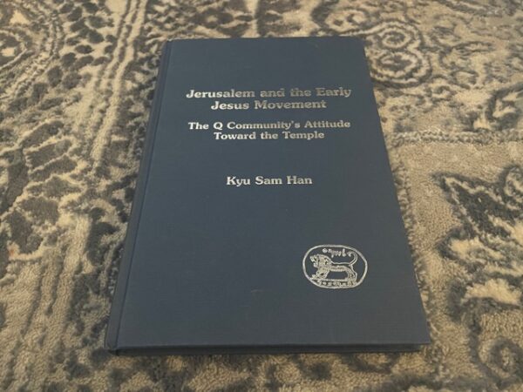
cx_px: 262
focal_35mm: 26
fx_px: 393
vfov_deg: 53.1
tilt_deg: -57.5
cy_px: 196
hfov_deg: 67.3
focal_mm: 4.2
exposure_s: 1/30
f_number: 1.6
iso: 1000
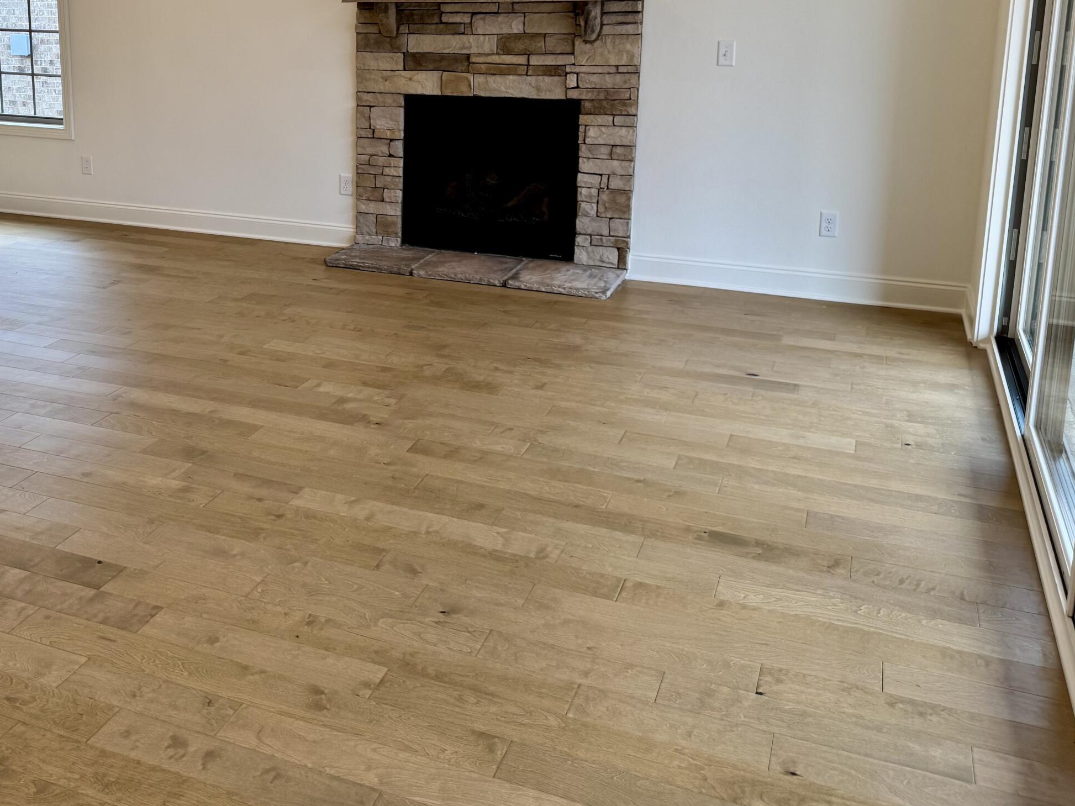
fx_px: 1149
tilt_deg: -10.7
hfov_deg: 48.6
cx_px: 300
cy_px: 198
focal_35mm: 37
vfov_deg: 37.7
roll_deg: +0.3
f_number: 1.78
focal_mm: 6.76
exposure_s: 1/120
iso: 100
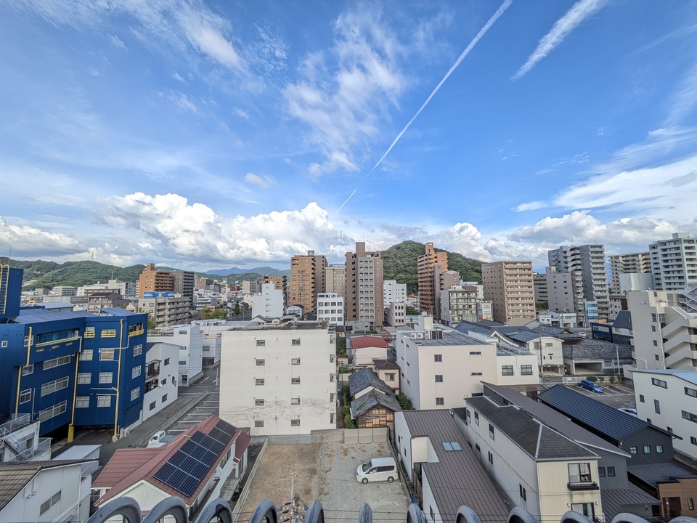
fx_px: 282
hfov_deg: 102.1
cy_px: 262
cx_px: 348
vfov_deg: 85.7
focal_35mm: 14
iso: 50
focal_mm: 1.83
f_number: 2.2
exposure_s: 1/1887
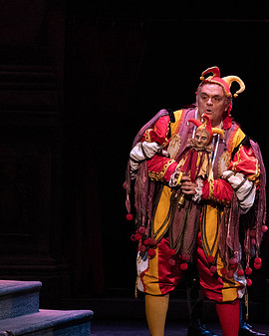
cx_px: 207
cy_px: 151
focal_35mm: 379
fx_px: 3768
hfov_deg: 4.1
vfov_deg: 5.1
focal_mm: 200
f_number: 10
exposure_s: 1/250
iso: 5000
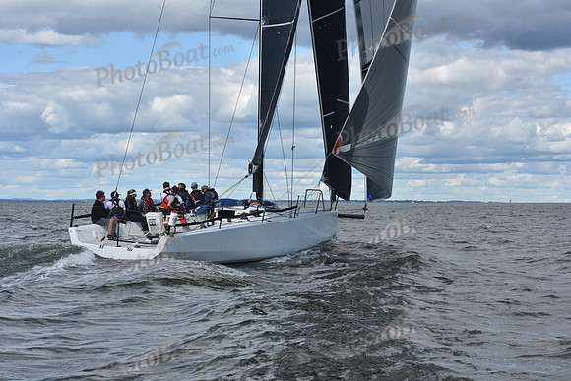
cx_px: 286
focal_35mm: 85
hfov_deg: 23.9
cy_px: 190
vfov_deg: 16.1
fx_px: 1348
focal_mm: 85
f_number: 11
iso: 250
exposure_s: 1/640
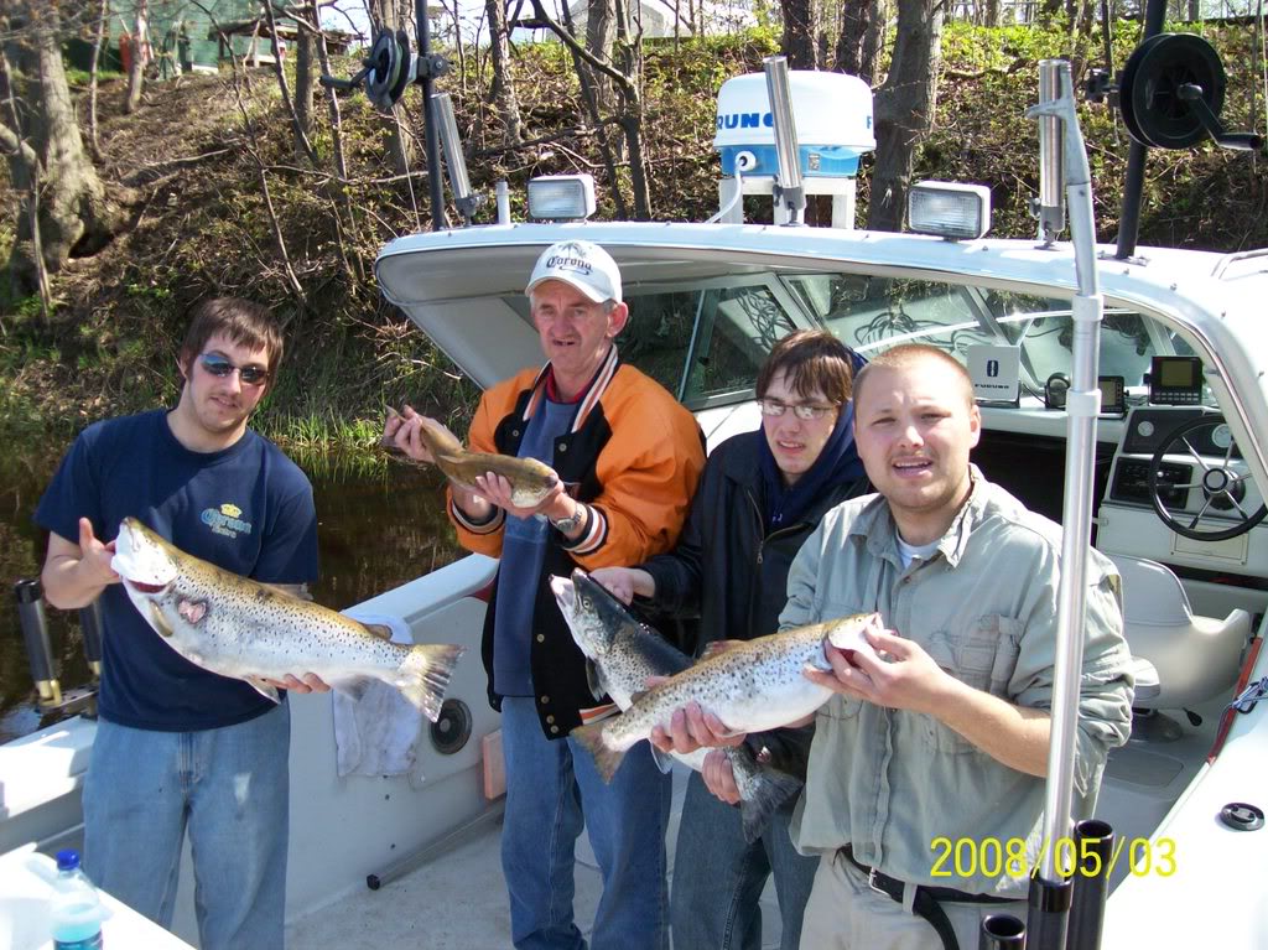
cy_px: 475
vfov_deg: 39.6
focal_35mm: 36
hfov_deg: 51.4
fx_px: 1318
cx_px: 634
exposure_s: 1/359
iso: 80
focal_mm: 6
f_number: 2.7
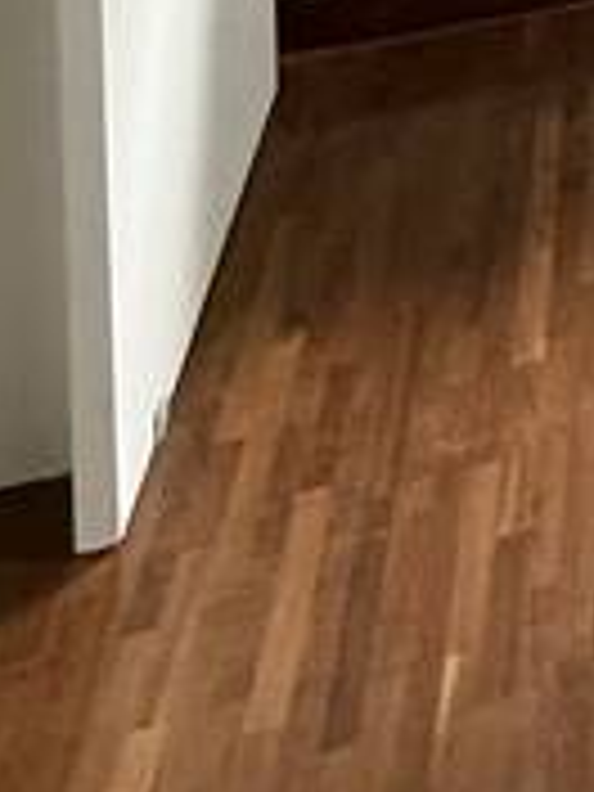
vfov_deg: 16.1
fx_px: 1968
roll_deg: -0.5
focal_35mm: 86
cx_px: 1526
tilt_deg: -2.3
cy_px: -904
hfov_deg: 12.5
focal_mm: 2.22
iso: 320
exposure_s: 1/60
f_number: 2.2
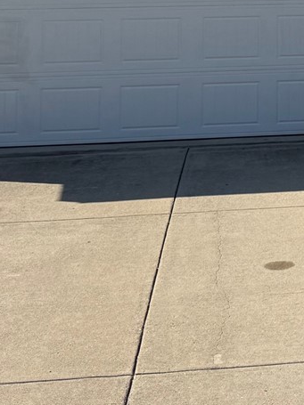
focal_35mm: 108
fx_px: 1265
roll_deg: +2.0
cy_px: -84
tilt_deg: +5.2
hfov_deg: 12.8
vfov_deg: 17.4
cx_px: 482
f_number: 1.78
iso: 80
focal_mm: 6.76
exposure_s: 1/4950
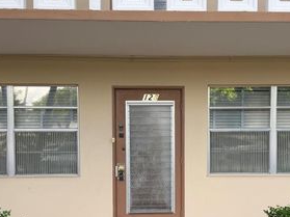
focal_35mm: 43
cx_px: 163
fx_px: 360
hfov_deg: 43.8
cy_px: 150
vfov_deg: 33.2
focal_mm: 6.76
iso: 80
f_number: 1.78
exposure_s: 1/742
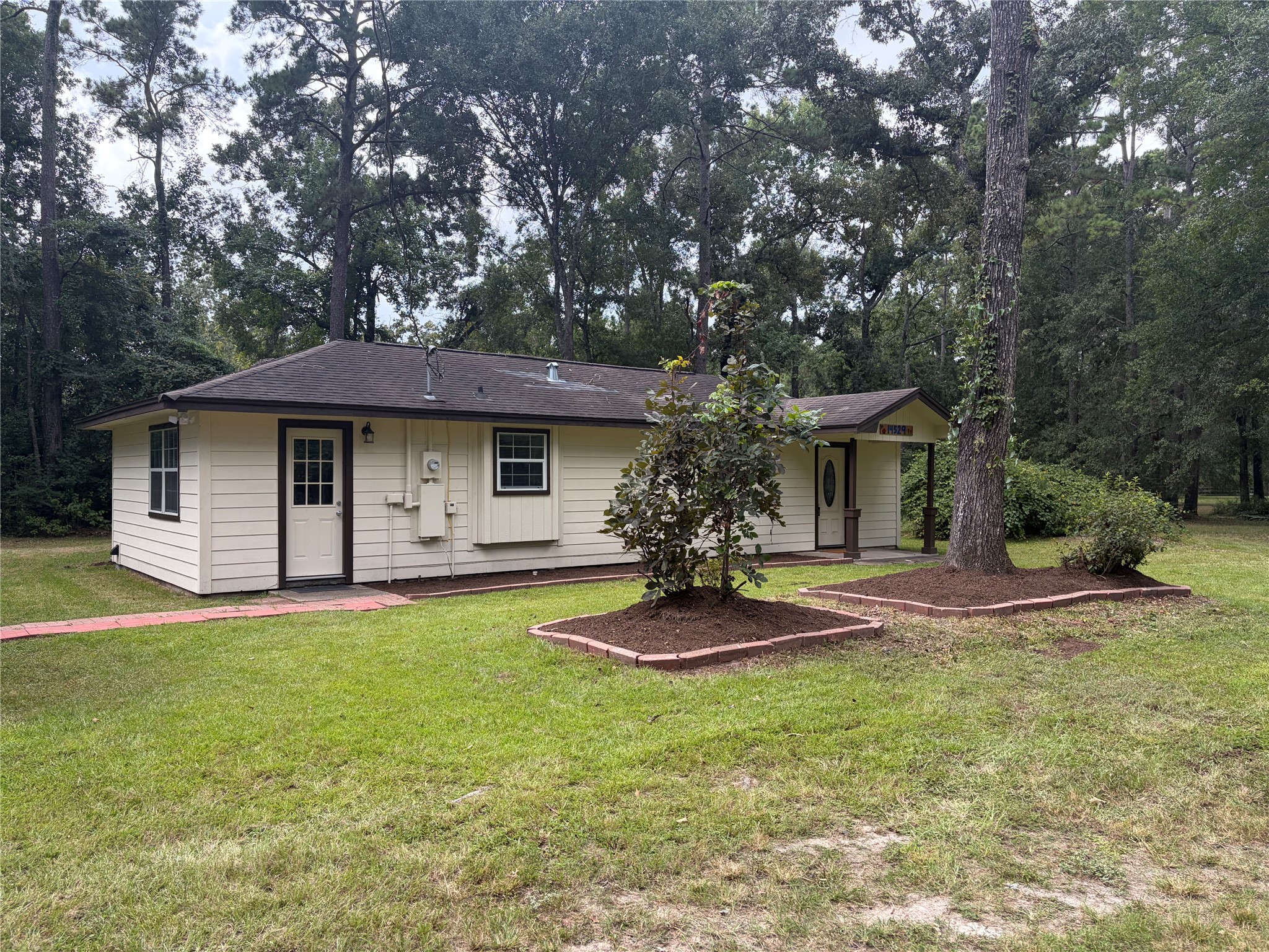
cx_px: 634
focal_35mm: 26
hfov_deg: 67.3
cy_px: 476
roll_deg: +0.3
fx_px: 953
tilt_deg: +1.1
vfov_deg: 53.1
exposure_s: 1/1016
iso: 64
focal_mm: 5.96
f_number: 1.6
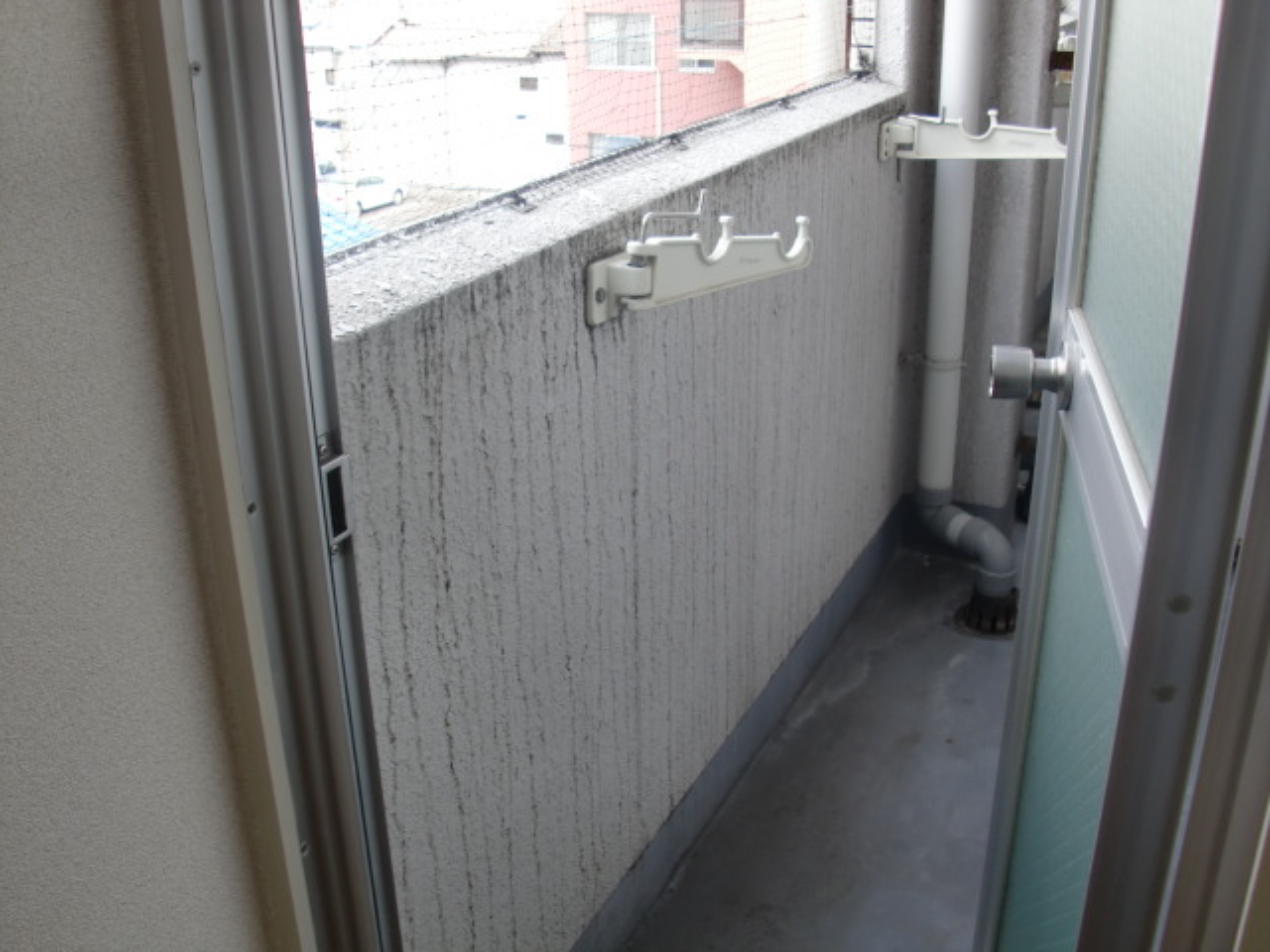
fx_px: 1321
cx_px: 635
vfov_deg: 39.7
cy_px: 476
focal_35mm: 36
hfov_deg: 51.4
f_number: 2.8
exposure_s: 1/125
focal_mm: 6.3
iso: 64
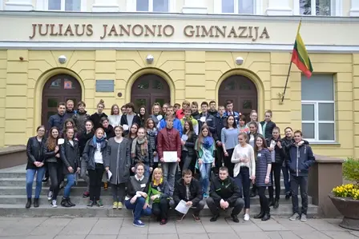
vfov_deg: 41.7
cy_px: 120
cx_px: 180
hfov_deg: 59.5
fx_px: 314
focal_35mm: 32
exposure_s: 1/125
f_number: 5.6
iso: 160
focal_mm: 21
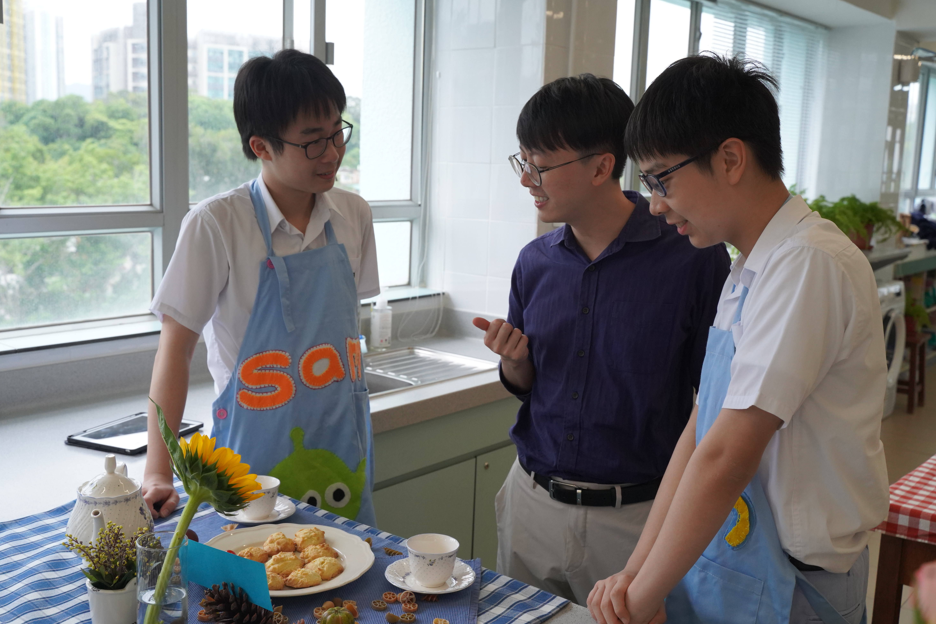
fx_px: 988
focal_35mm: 38
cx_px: 459
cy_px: 307
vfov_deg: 35.1
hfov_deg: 50.7
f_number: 5.6
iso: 2500
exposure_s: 1/800
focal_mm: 37
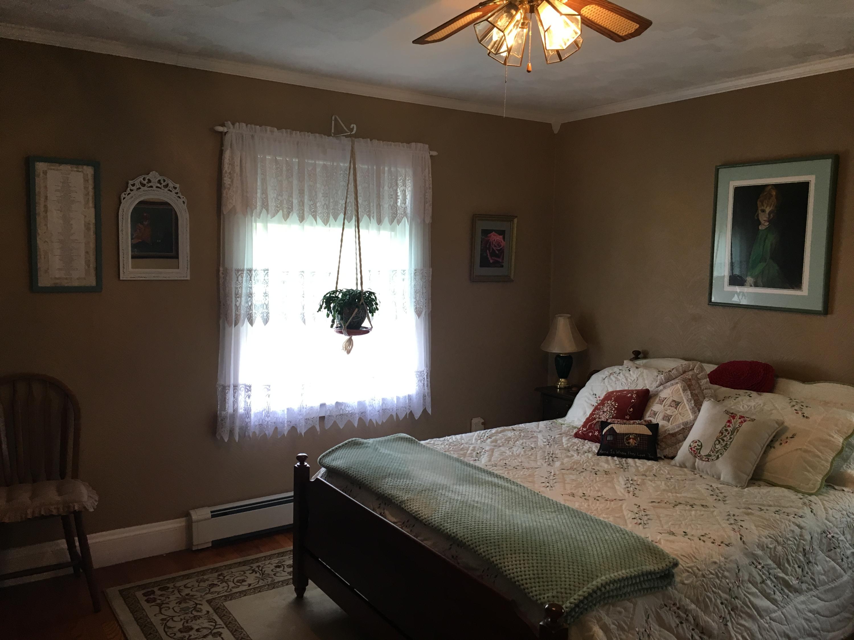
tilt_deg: -3.1
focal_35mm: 29
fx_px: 715
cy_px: 320
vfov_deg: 48.2
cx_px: 427
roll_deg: -1.5
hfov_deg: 61.7
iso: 40
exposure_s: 1/30
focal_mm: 4.15
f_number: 2.2
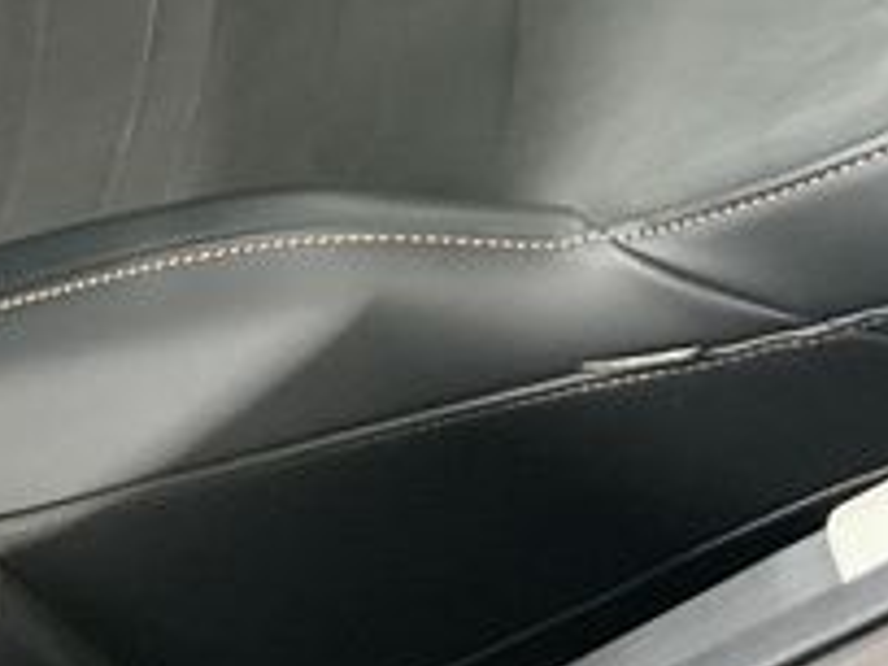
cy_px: -340
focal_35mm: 114
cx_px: 26
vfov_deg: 12.4
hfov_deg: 16.9
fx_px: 2924
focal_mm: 3
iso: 250
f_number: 1.8
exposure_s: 1/50
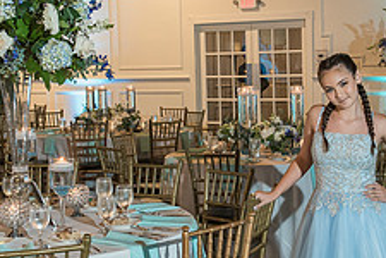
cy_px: 144
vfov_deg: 16.3
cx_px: 243
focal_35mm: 84
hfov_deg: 24.1
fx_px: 901
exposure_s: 1/60
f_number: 4
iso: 2000
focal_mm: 32
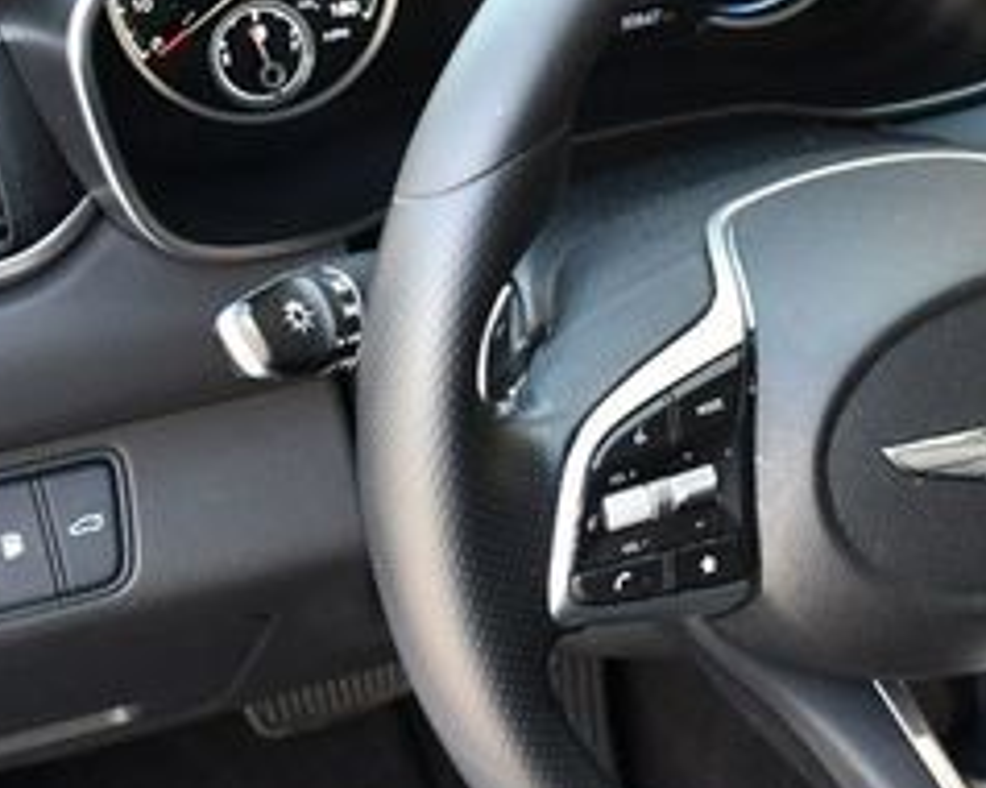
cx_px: 994
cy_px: 340
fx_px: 2653
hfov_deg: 20.4
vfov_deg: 16.9
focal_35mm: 91
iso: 800
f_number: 3.5
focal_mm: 18
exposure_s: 1/200
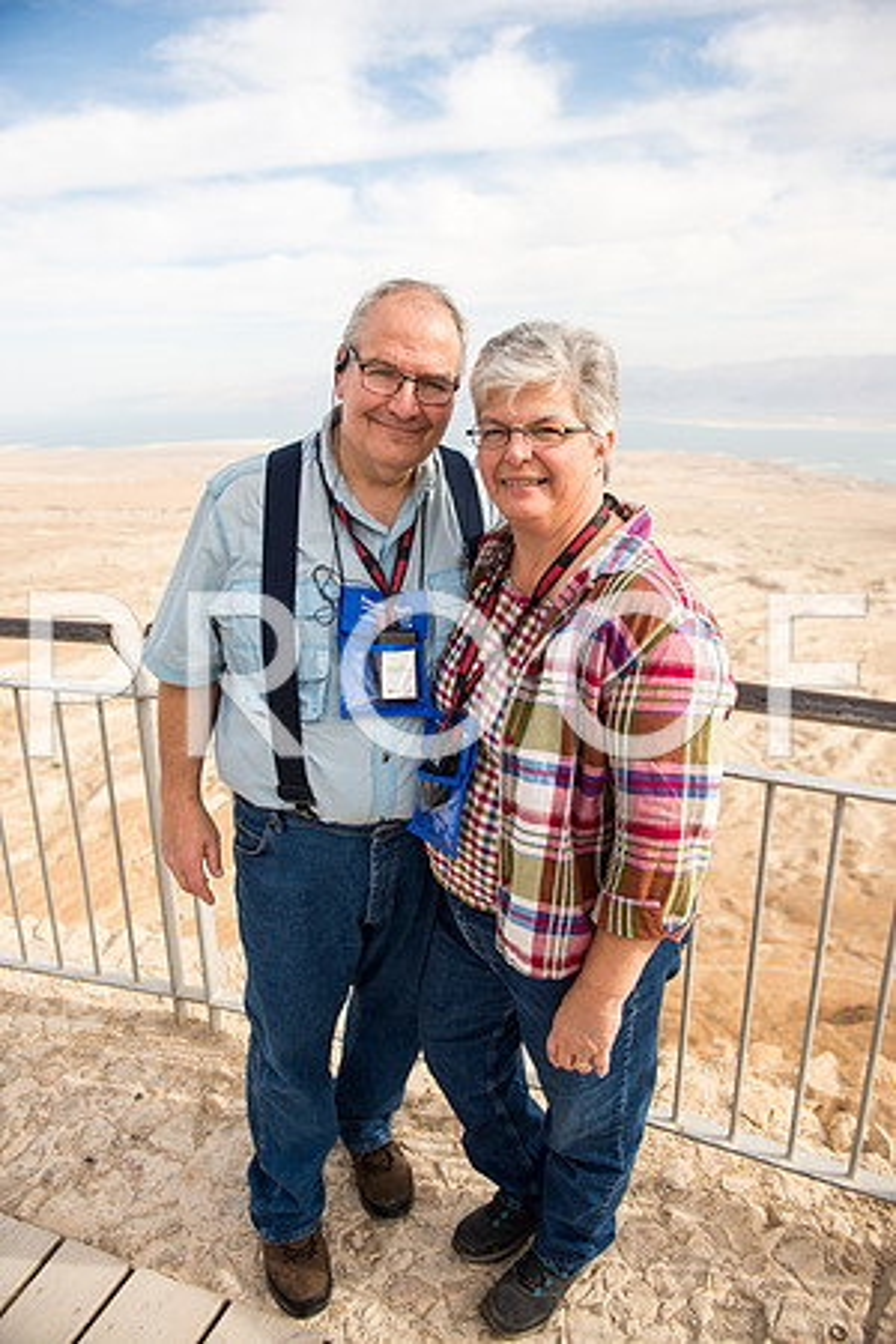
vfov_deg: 73.7
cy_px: 672
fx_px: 896
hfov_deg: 53.1
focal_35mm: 24
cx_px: 448
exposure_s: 1/2500
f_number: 2.8
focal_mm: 24
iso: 200
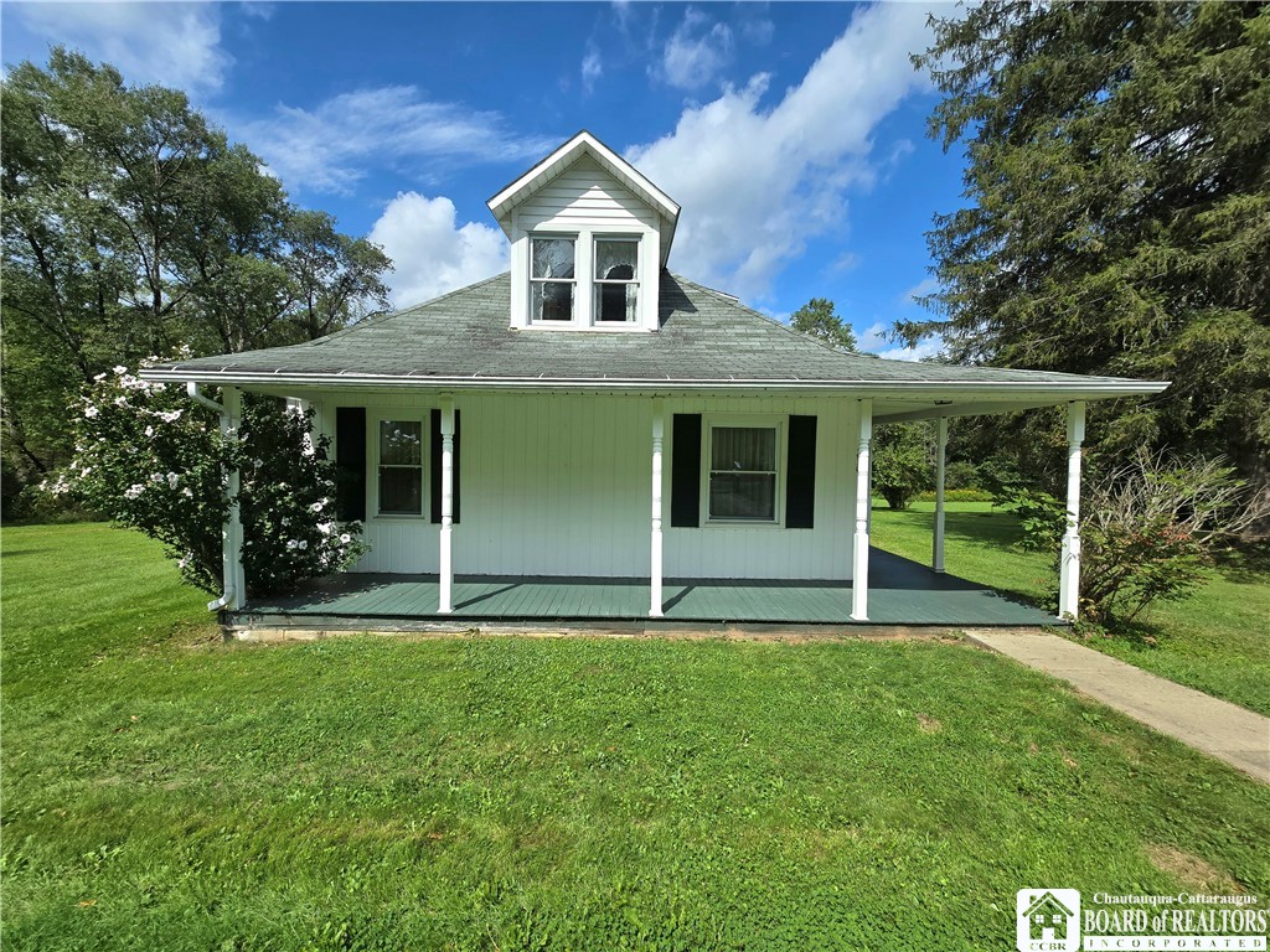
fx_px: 477
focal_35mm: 13
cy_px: 476
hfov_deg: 106.2
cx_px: 635
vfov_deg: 89.9
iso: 50
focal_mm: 2.2
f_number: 2.2
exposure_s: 1/3333
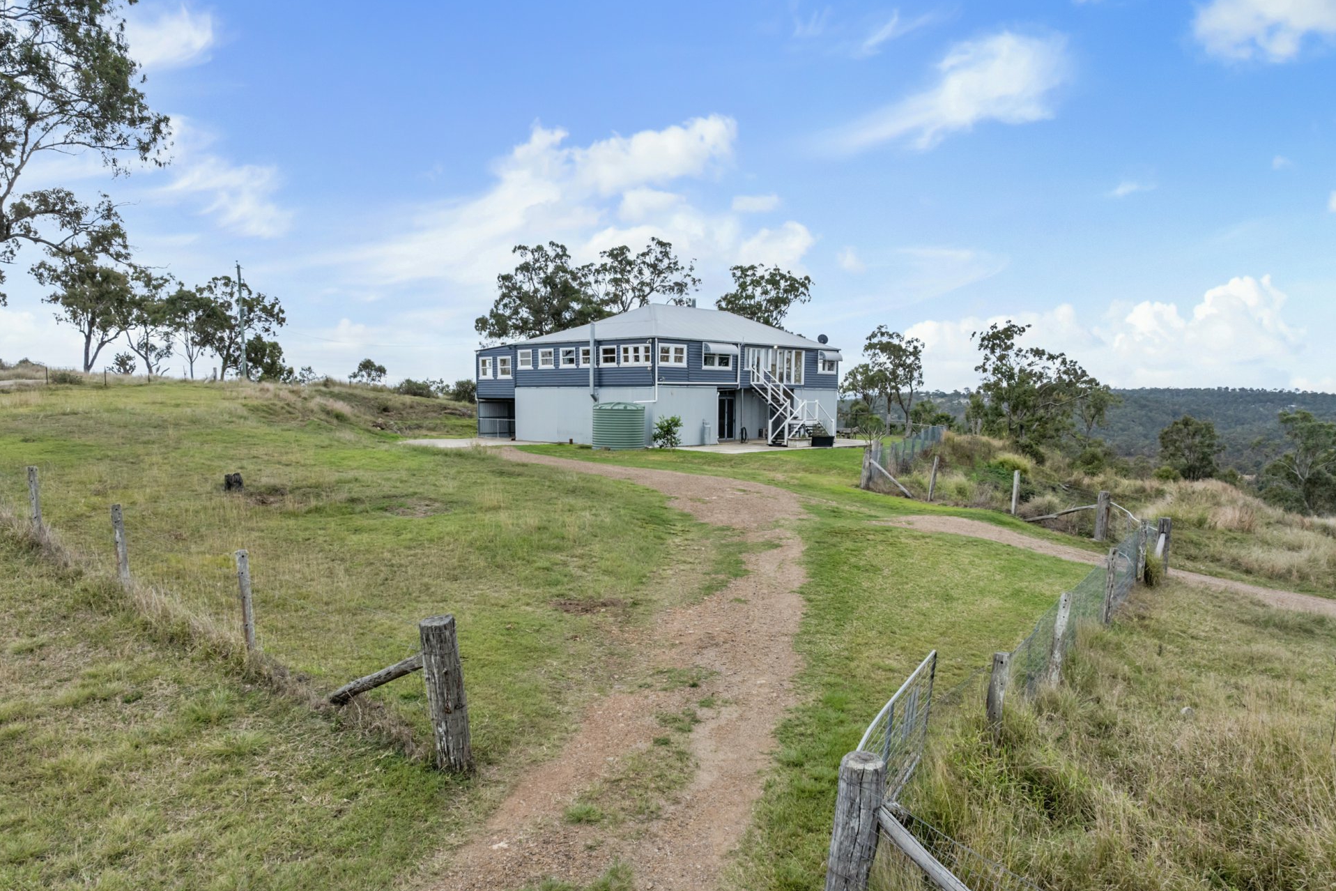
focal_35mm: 25
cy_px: 498
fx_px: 928
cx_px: 668
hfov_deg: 71.5
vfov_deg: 51.2
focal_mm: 12.29
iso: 200
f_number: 5.6
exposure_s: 1/400
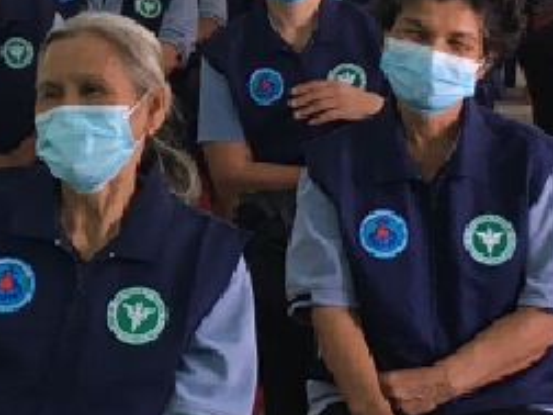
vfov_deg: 10.6
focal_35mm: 138
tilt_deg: -3.4
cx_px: -88
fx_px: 2205
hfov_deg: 13.9
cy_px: -13
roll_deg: +0.8
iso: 25
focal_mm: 4.15
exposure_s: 1/33
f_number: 2.2
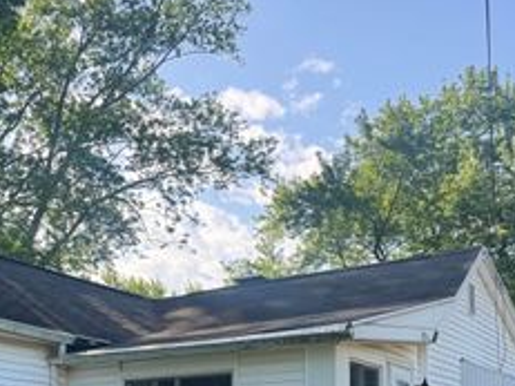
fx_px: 773
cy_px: 412
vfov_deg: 26.1
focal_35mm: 52
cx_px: 127
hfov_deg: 36.0
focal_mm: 6.76
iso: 80
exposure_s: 1/938
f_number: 1.78
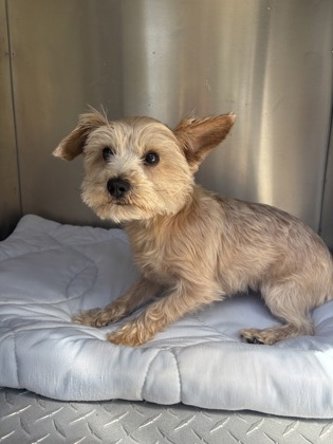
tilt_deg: -9.1
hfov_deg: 53.1
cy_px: 222
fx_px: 333
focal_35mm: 26
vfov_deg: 67.3
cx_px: 166
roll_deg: -4.4
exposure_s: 1/536
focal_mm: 5.96
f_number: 1.6
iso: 50
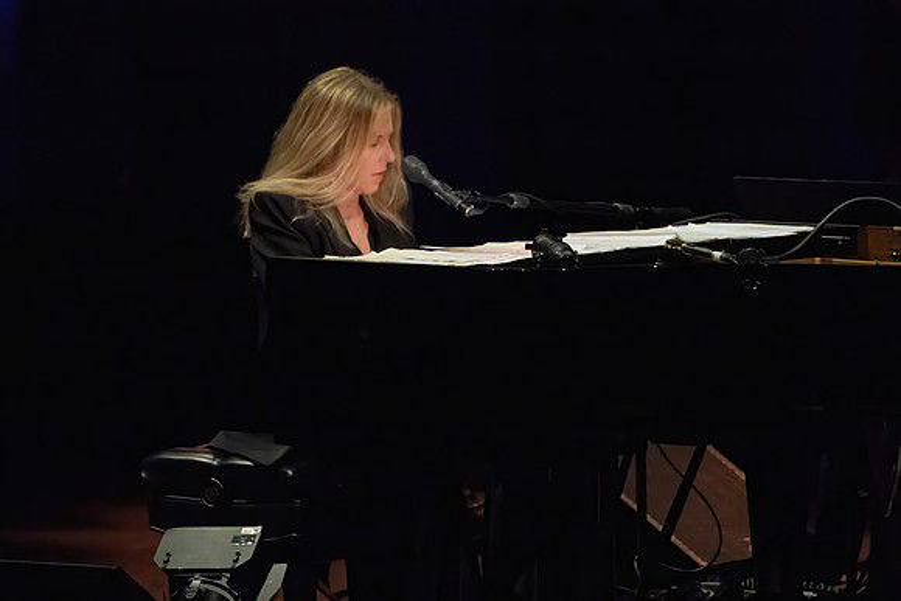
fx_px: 12687
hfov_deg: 4.1
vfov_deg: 2.7
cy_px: 381
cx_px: 571
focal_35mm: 507
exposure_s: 1/320
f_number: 8
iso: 20000
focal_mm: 400
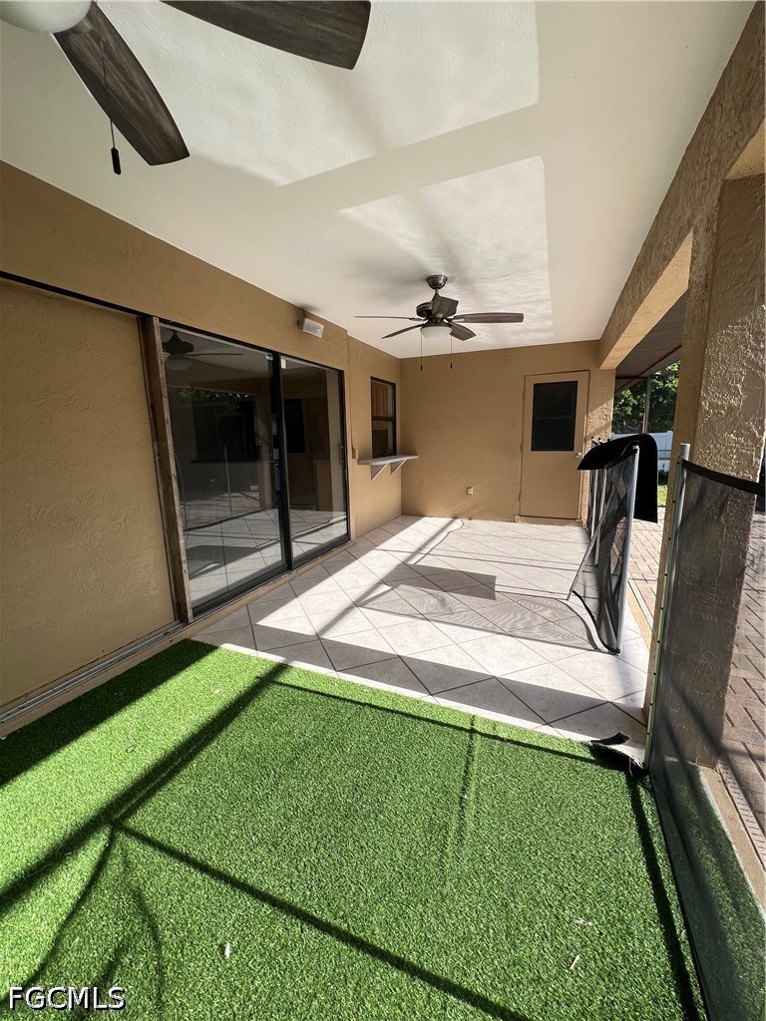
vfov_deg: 106.2
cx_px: 383
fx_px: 384
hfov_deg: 89.9
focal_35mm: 13
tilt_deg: -9.4
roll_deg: +1.7
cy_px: 510
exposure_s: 1/713
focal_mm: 1.57
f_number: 1.8
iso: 32
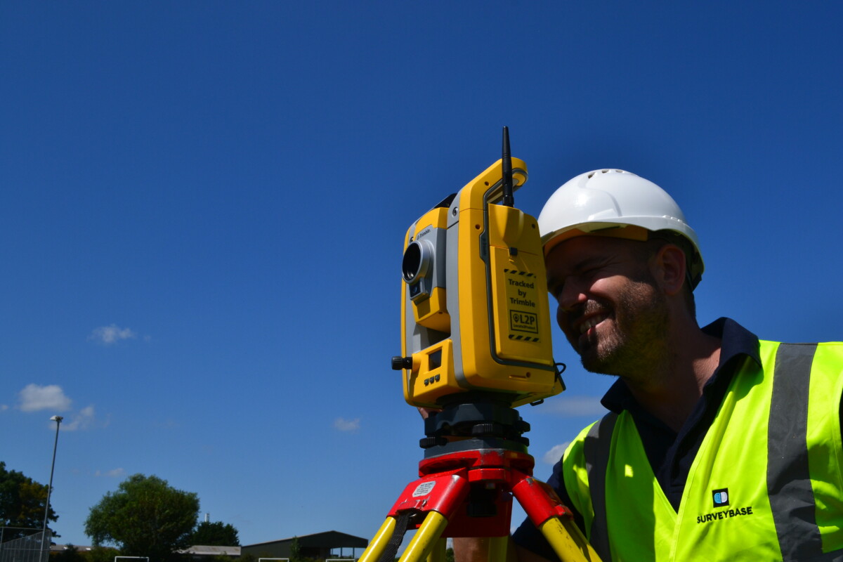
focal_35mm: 36
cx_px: 422
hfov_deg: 53.1
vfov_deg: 36.9
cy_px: 281
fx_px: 843
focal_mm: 24
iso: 280
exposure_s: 1/500
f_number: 11
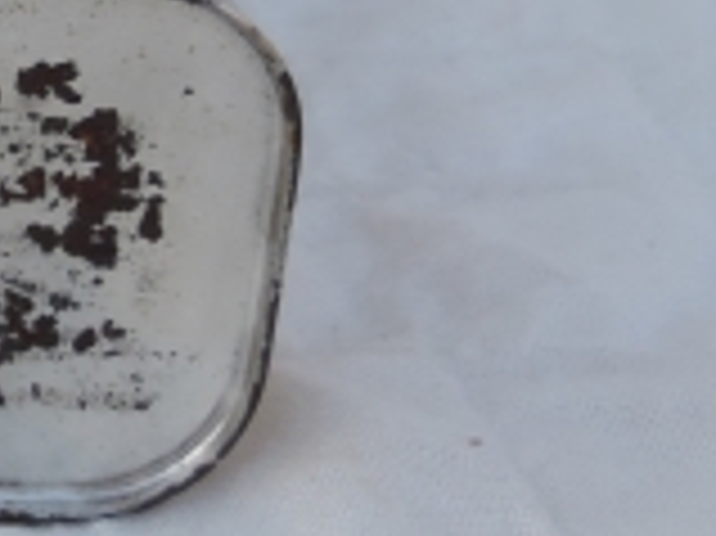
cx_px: -423
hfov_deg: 15.7
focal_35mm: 113
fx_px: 2336
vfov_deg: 13.0
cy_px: 81
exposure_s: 1/250
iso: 80
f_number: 3.1
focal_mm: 5.3
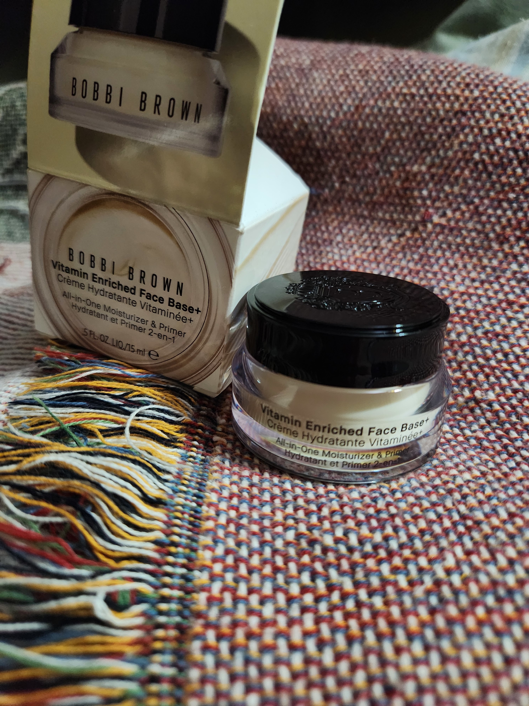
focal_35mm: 23
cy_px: 353
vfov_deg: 73.9
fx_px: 469
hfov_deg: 58.9
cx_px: 264
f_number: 1.8
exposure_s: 1/24
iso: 1000
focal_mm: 5.4
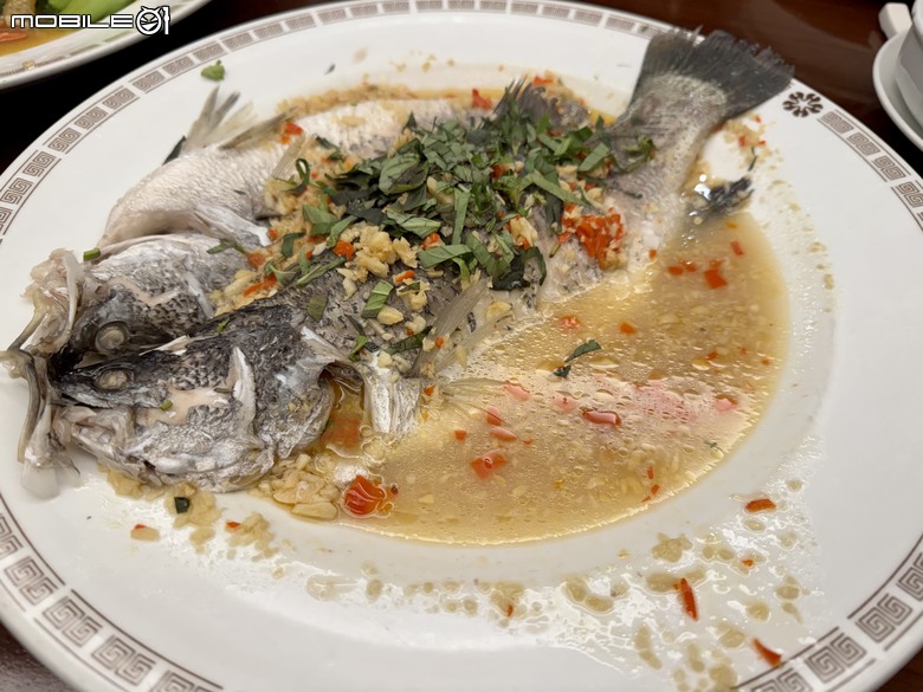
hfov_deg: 71.6
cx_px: 462
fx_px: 640
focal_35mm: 24
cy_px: 346
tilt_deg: -51.3
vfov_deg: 56.8
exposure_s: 1/120
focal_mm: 6.76
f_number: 1.78
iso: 100
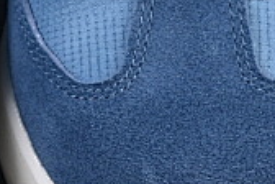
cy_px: -94
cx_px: 11
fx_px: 3689
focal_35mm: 483
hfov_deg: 4.3
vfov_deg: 2.8
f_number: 8
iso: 160
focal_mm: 50
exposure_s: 1/80
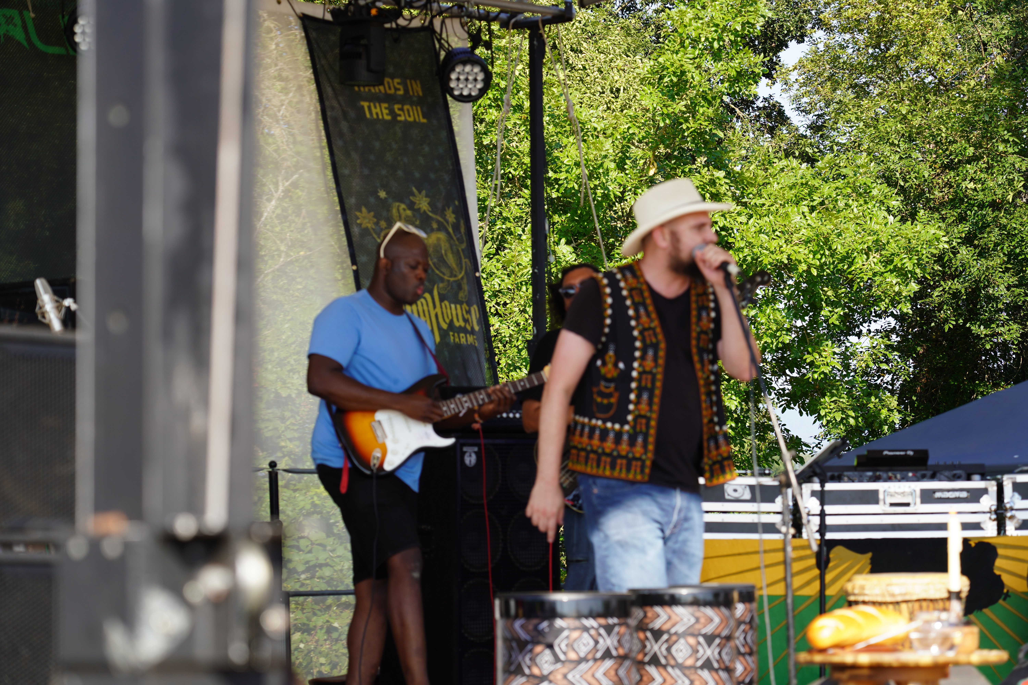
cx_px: 514
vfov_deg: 13.0
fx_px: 2998
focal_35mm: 105
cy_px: 342
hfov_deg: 19.5
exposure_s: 1/160
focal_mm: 105
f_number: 5.6
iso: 100
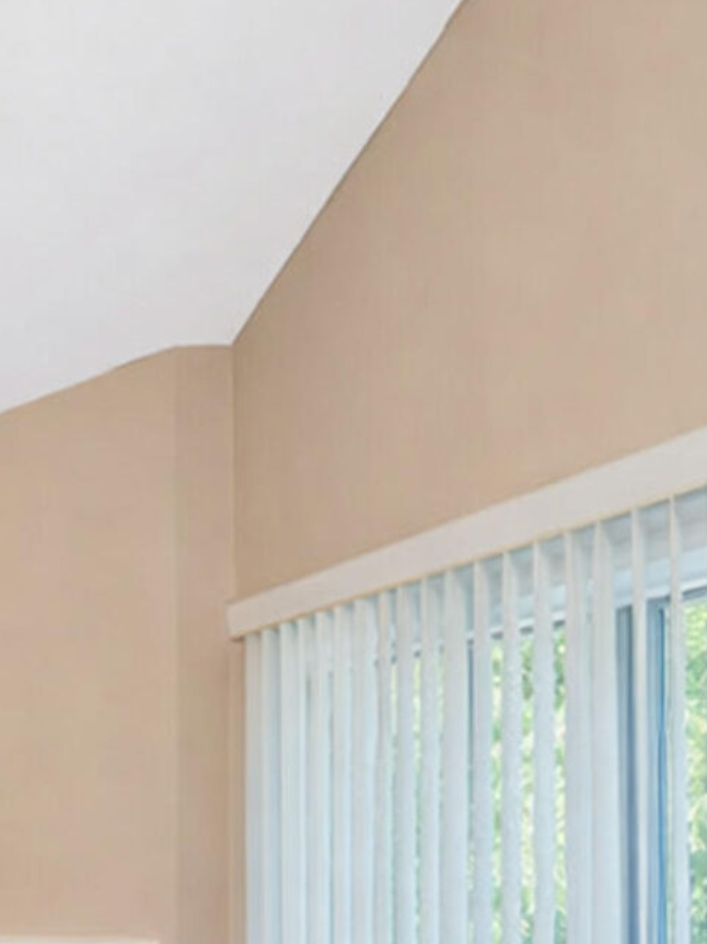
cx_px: -524
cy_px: 856
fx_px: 1662
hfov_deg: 19.0
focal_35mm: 61
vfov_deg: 30.3
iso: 64
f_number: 4
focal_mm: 16
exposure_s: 1/25
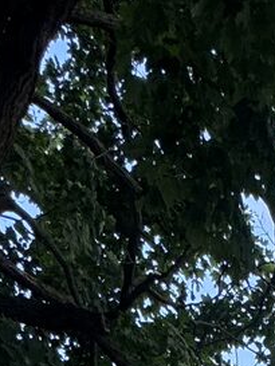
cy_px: 963
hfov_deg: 16.0
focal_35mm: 82
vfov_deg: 13.5
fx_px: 868
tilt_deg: -10.5
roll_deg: +1.7
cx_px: 453
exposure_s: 1/209
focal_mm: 2.22
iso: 40
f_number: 2.2
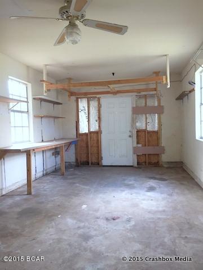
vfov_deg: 61.7
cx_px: 102
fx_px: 227
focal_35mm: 29
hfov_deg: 48.2
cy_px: 135
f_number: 2.2
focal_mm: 4.15
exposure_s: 1/31
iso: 32
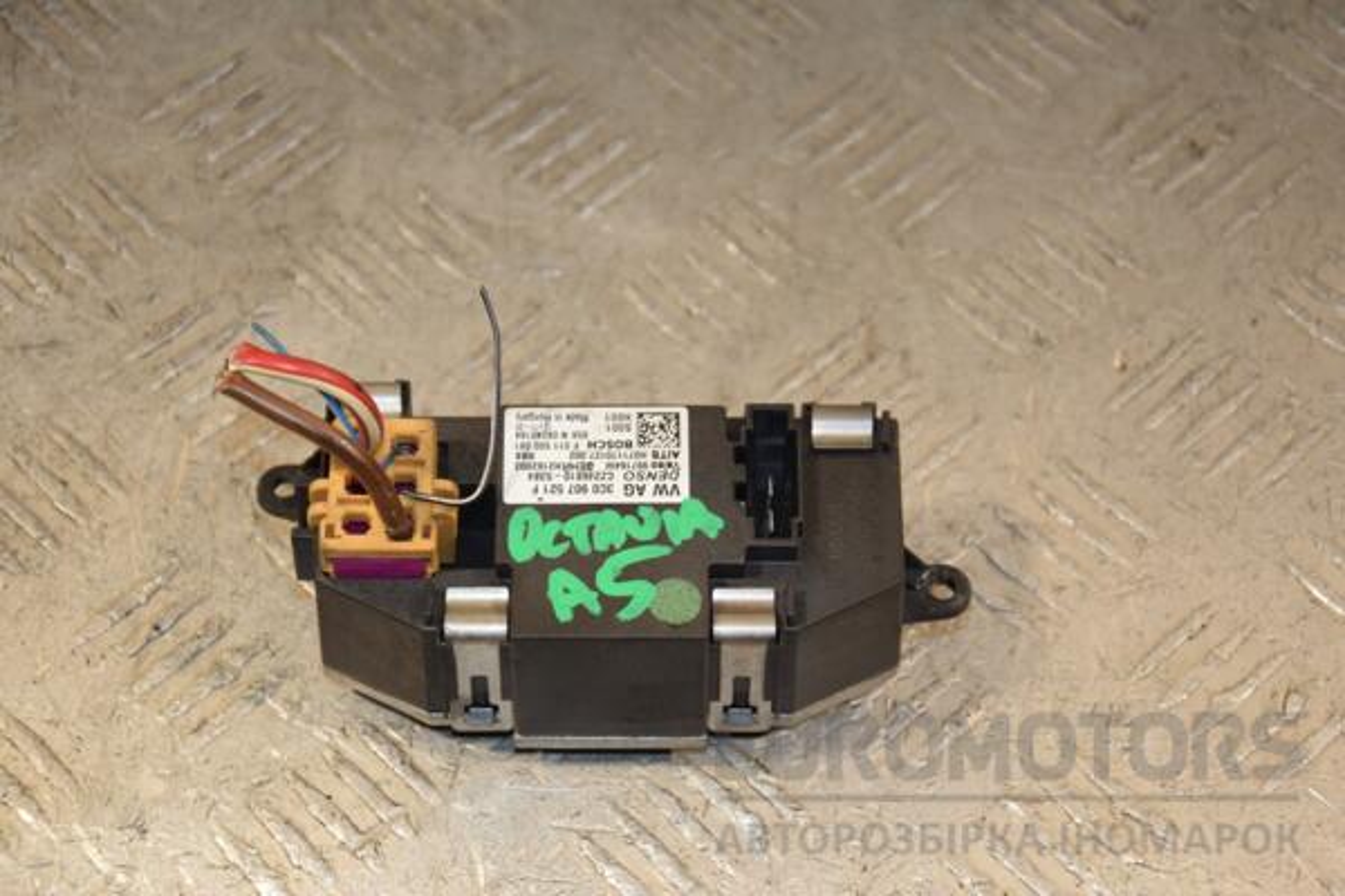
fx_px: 3698
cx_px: 672
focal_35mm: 99
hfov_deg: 20.6
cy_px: 448
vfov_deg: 13.8
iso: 800
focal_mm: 66
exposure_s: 1/200
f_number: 5.6
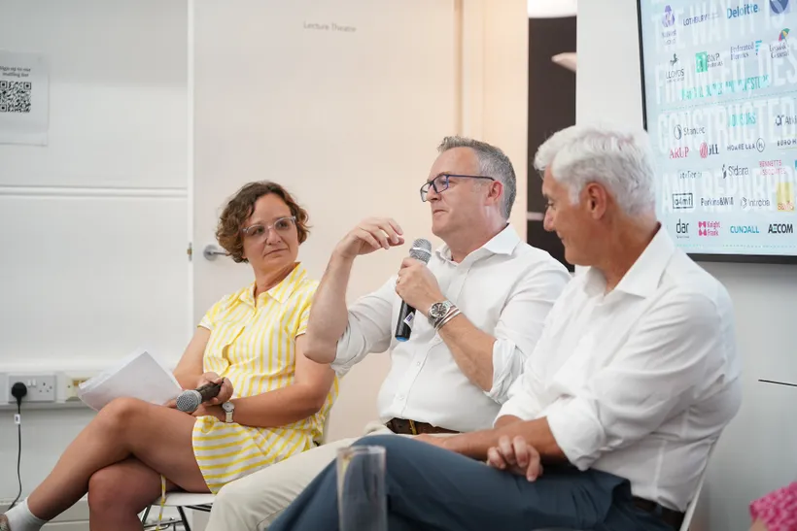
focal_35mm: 70
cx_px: 398
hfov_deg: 28.8
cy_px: 266
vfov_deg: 19.5
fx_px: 1550
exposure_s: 1/60
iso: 800
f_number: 2.8
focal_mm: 70
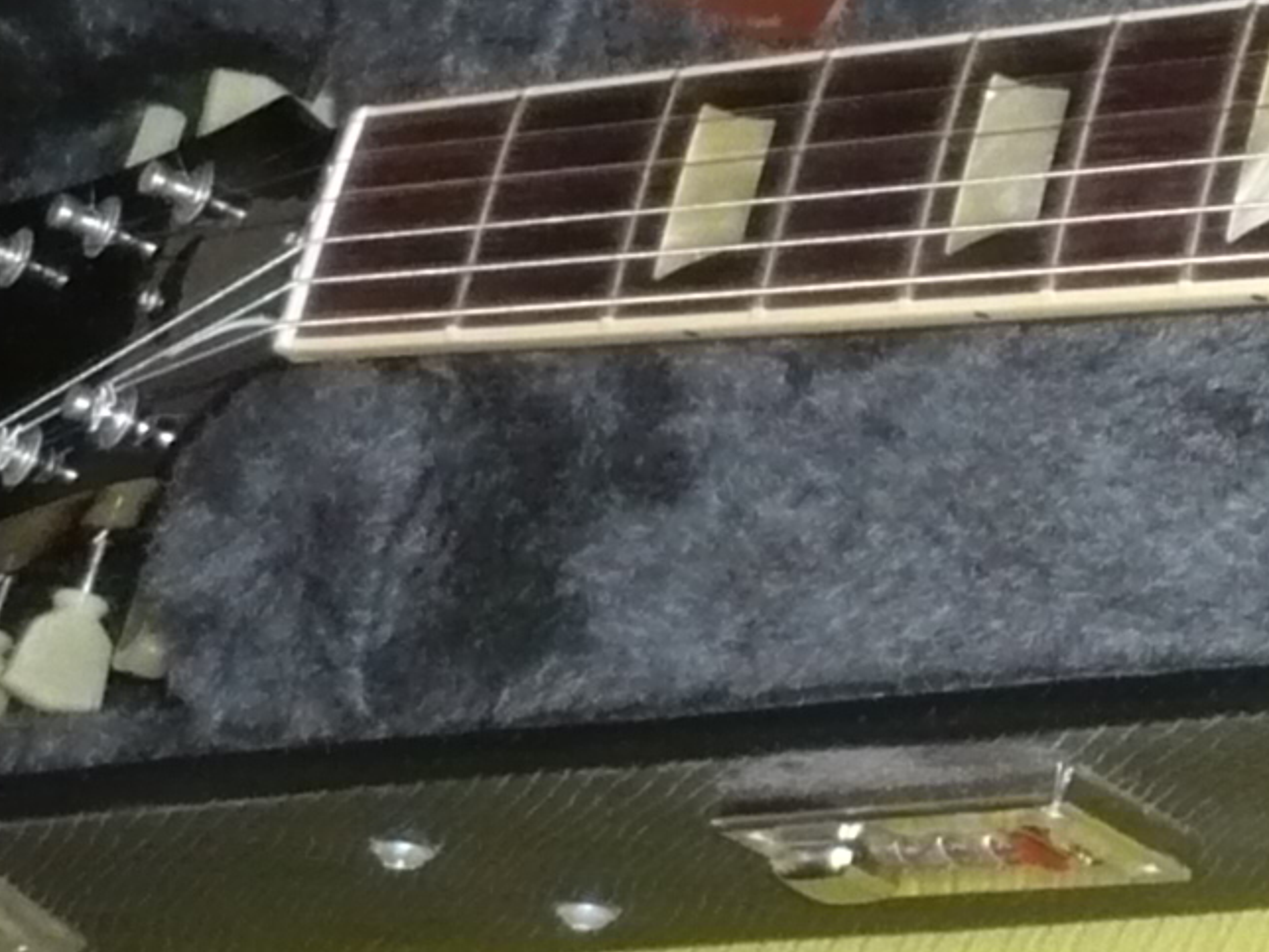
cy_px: -465
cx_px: 2747
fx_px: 6122
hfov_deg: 10.6
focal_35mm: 167
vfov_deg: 8.7
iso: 200
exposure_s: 1/30
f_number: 2.8
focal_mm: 5.8
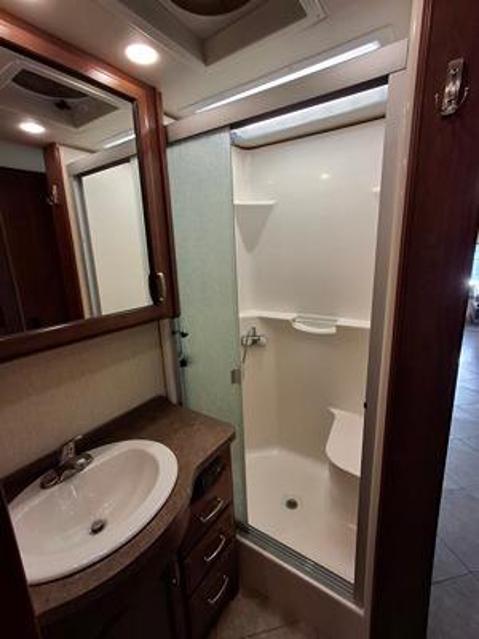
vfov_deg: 94.5
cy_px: 320
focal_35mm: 16
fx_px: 295
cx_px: 240
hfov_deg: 78.1
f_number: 2.2
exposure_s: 1/60
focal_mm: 1.64
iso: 50
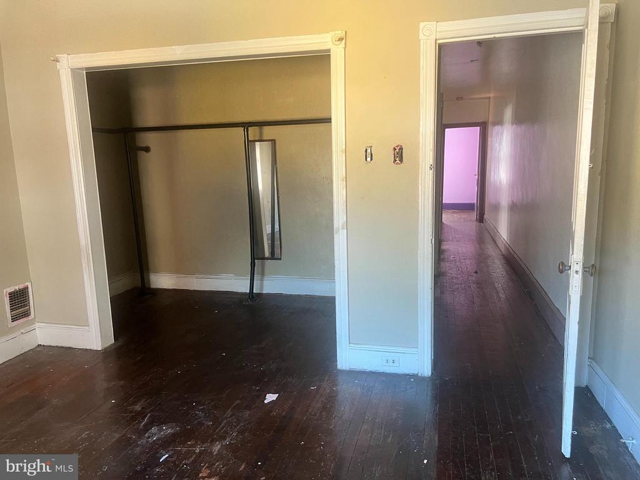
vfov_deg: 53.1
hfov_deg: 67.3
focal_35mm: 26
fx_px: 481
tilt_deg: -10.1
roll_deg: +0.9
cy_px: 240
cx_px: 320
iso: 250
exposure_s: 1/60
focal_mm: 5.7
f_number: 1.5
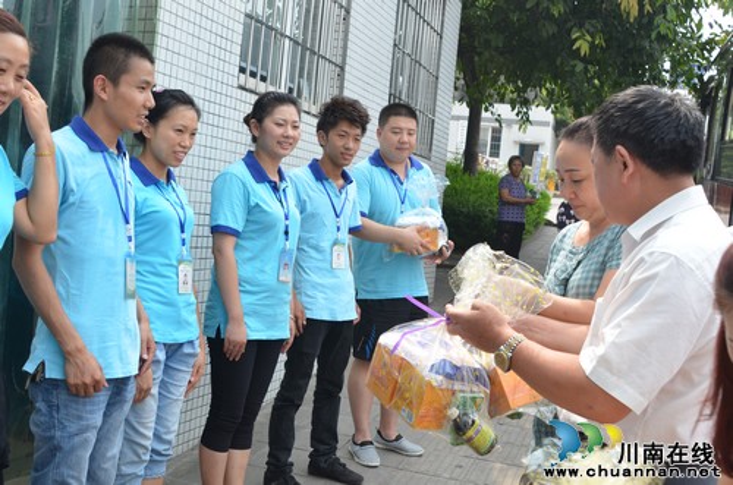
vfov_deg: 31.7
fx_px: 853
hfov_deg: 46.5
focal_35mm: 42
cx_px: 366
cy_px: 242
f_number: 6.7
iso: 200
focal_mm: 28
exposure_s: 1/180
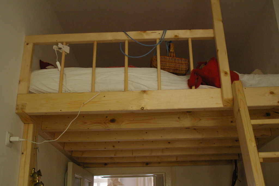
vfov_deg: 31.8
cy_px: 93
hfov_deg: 46.4
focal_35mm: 42
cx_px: 140
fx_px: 325
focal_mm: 28
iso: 1600
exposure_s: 1/60
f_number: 3.8
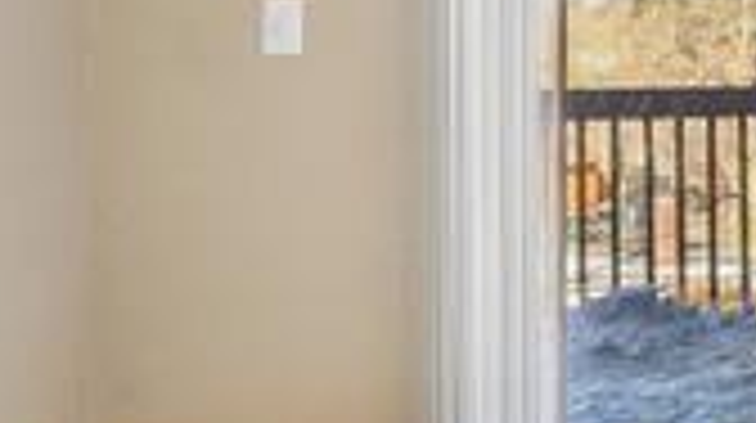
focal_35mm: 60
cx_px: 1071
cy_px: 76
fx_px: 1201
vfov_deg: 19.7
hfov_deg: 27.0
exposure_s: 1/30
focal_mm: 10
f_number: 8
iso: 400
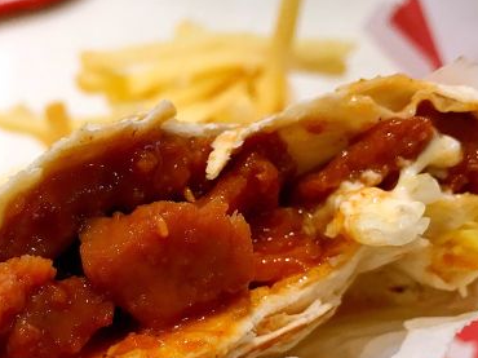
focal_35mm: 53
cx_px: 151
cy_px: 232
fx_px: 731
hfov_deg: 35.8
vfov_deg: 27.4
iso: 40
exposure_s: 1/33
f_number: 1.8
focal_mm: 3.99
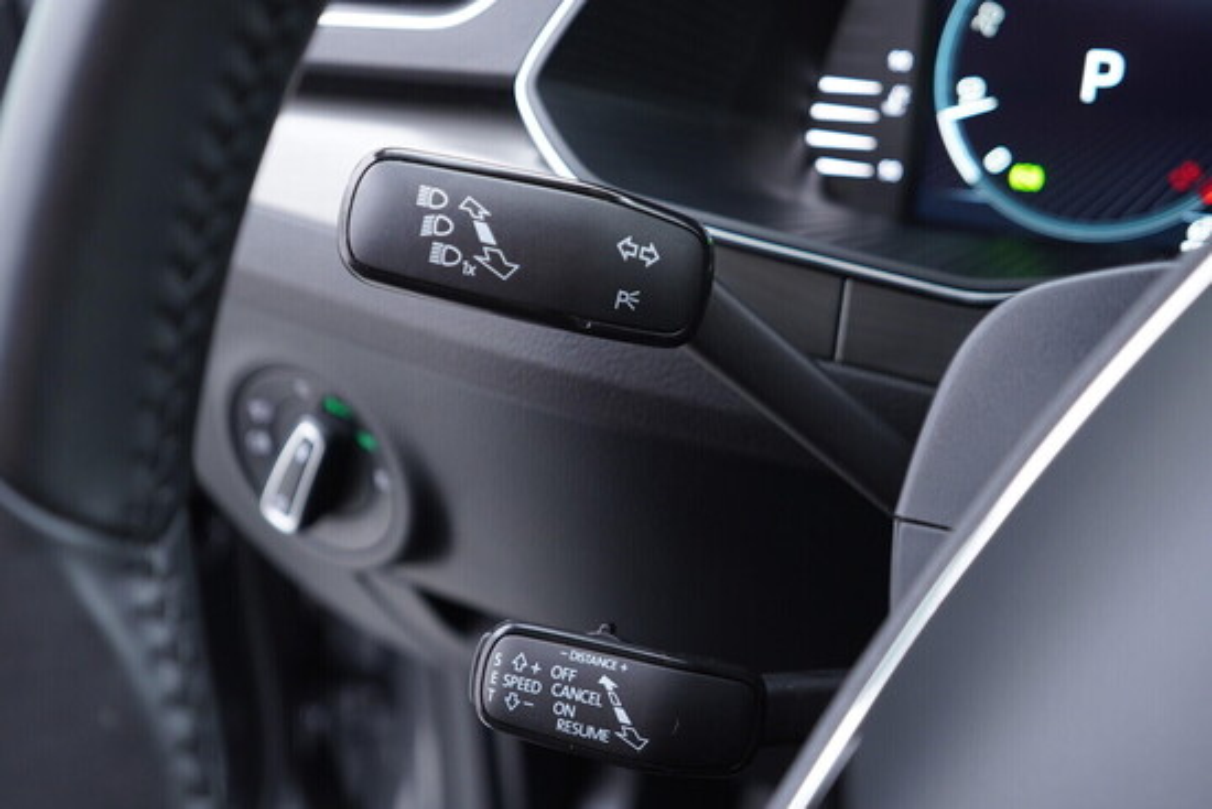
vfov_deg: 36.9
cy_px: 404
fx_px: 1212
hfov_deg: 53.1
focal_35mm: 36
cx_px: 606
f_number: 2.8
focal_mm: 24
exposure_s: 1/40
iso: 320
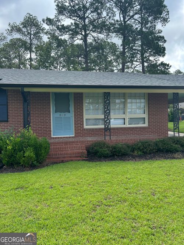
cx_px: 92
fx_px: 184
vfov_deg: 67.3
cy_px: 122
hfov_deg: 53.0
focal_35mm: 26
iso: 50
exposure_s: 1/1575
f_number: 1.5
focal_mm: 5.7
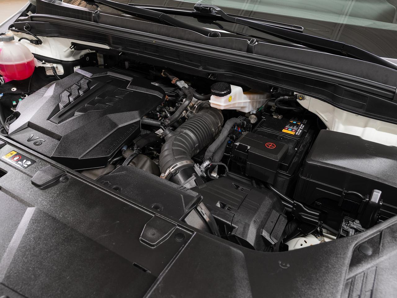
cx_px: 198
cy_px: 149
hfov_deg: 67.4
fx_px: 298
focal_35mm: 26
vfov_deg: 53.1
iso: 100
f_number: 7.1
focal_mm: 24
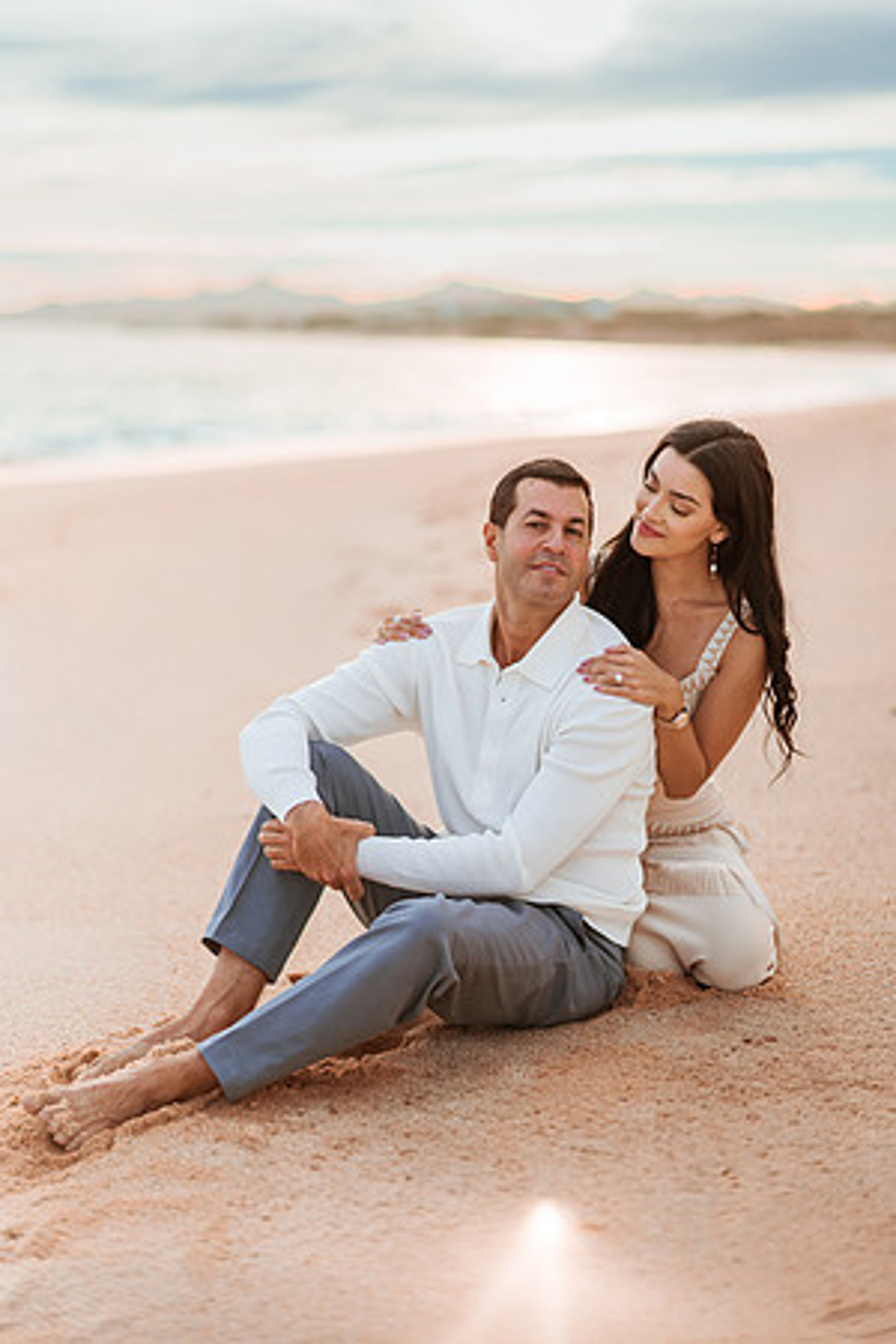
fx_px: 2165
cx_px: 448
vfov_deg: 34.5
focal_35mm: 58
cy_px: 672
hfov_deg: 23.4
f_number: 1.4
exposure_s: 1/6400
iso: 250
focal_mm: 58
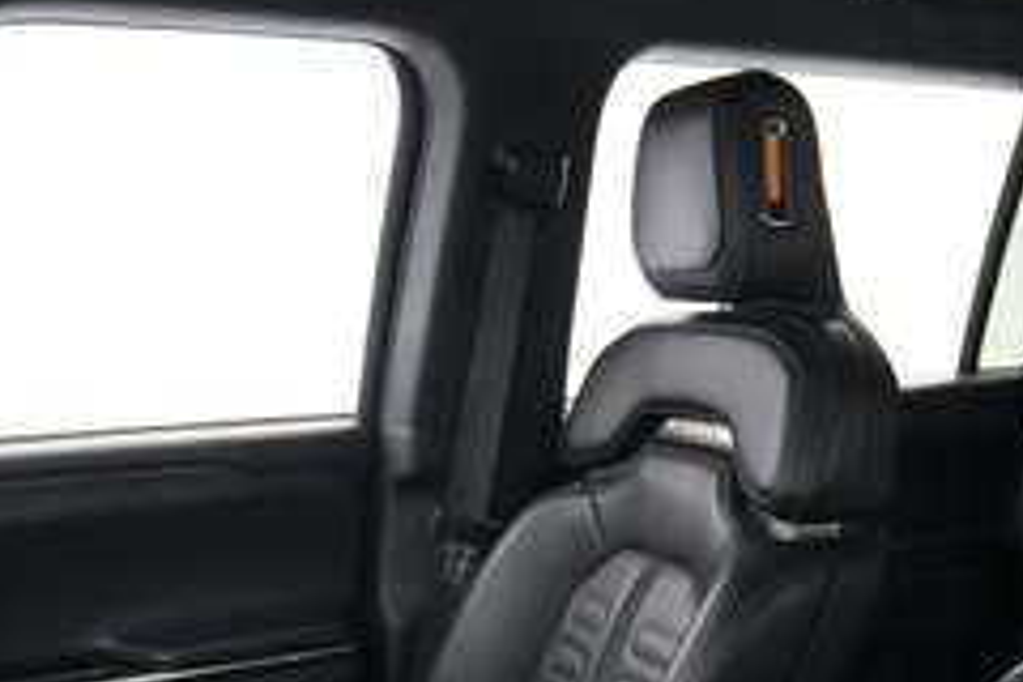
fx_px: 1364
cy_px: 776
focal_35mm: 48
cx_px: 708
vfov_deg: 25.7
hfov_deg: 40.4
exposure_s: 1/125
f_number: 2.8
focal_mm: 18
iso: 12800
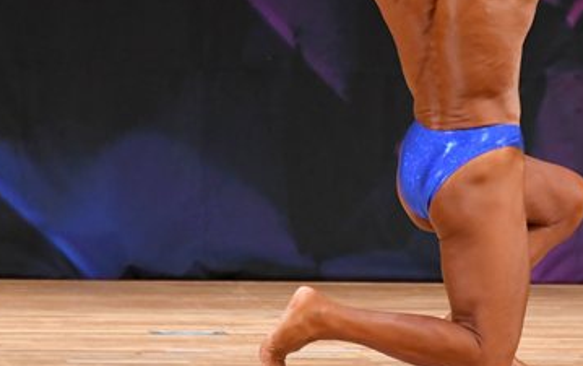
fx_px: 10479
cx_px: 501
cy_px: 91
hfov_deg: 3.2
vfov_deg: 2.0
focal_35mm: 659
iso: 3200
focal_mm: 200
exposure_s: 1/400
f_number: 5.6
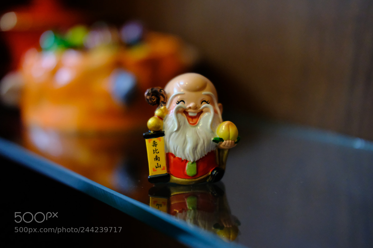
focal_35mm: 53
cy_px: 124
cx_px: 186
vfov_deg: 25.5
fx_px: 549
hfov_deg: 37.5
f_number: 2
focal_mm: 35
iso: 4000
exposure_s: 1/125
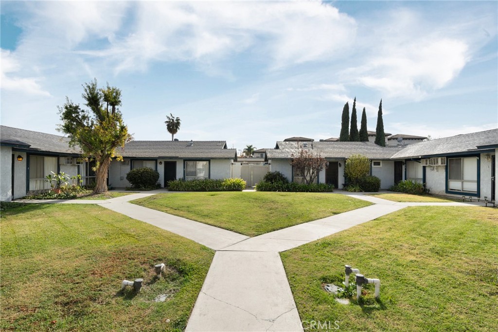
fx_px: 235
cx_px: 249
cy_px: 166
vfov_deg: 70.4
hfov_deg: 93.3
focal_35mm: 17
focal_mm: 17
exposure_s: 1/400
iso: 250
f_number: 5.6
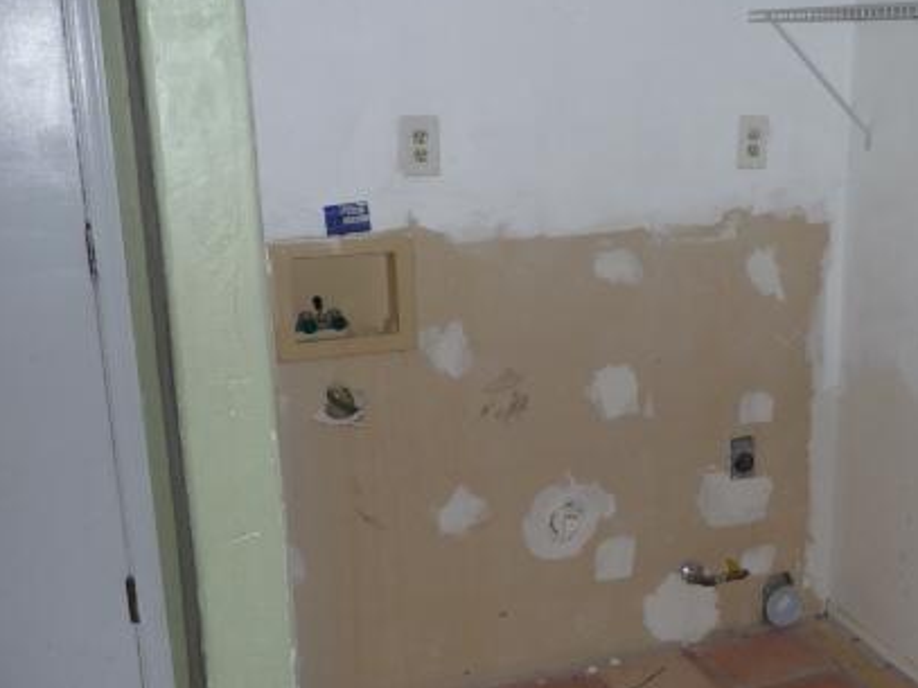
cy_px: 404
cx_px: 715
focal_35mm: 44
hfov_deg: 41.4
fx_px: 1167
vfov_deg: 32.8
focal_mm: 4.7
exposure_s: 1/30
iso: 100
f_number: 3.3
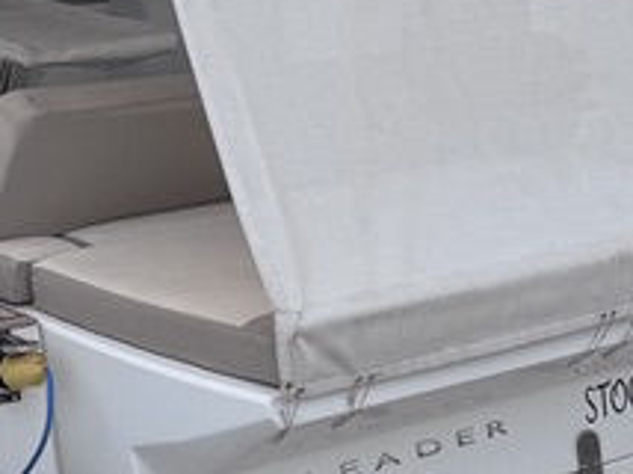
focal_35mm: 115
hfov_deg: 17.0
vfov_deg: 12.8
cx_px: 142
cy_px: 193
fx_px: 2101
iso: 80
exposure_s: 1/2506
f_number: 1.78
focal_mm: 6.76
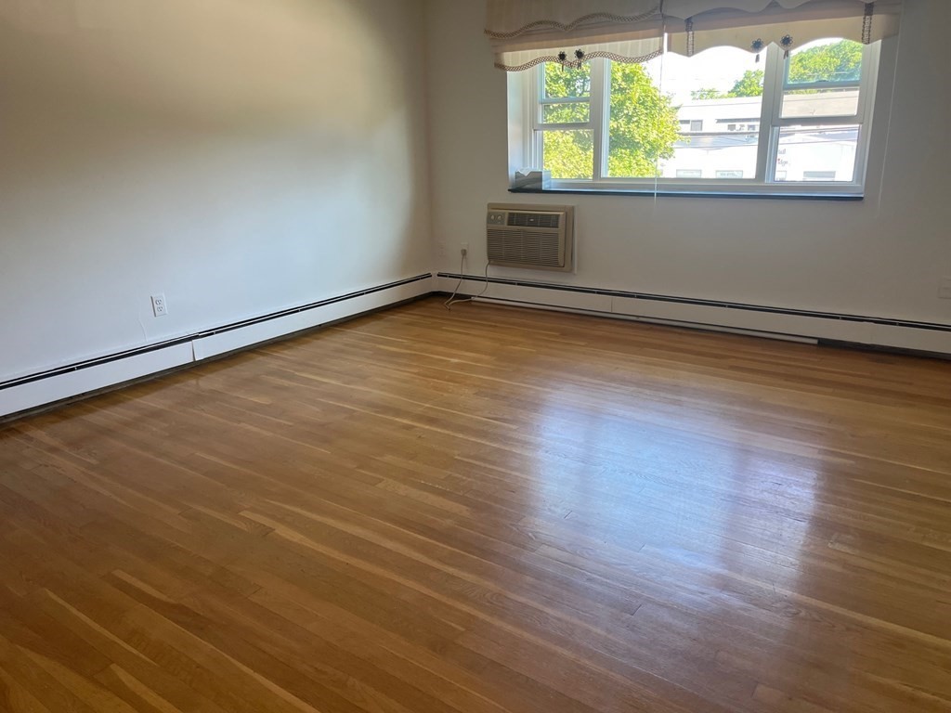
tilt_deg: -17.9
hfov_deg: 67.3
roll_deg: +1.4
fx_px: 714
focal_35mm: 26
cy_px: 356
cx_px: 476
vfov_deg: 53.1
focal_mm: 5.1
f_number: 1.6
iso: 125
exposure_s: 1/113
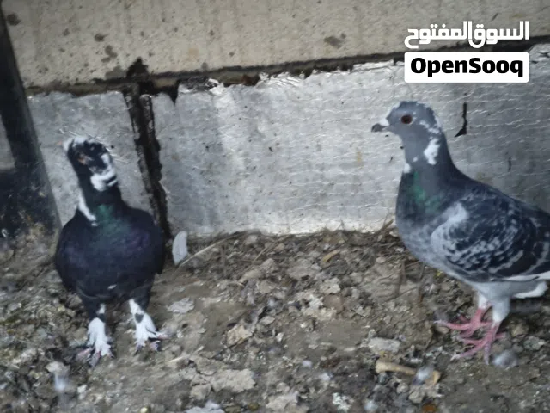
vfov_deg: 24.4
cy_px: 206
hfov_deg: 32.2
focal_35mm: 60
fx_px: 953
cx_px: 275
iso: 5000
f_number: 2
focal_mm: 8.8
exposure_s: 1/20
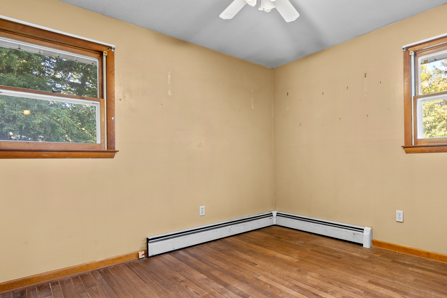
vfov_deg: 59.4
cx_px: 273
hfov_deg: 80.0
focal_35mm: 21
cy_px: 158
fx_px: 261
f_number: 9
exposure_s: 2
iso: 250
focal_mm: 16
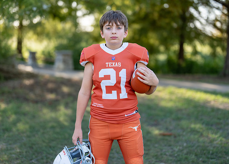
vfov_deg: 24.9
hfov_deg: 34.3
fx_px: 371
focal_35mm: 57
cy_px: 75
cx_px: 111
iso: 100
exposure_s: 1/1250
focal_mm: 50
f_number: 1.2
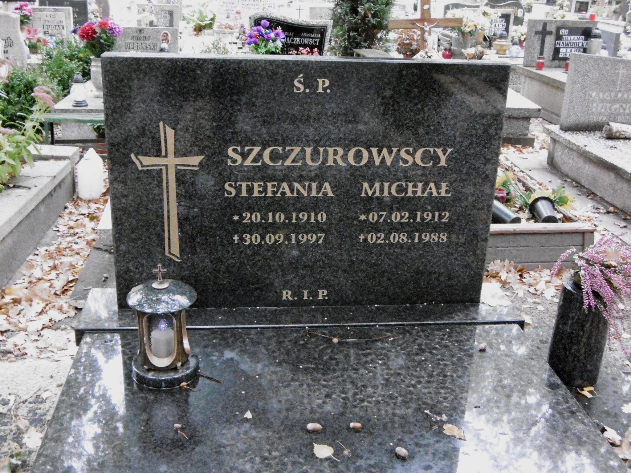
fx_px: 784
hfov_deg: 43.9
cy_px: 236
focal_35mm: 43
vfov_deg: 33.6
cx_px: 316
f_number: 3.8
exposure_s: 1/50
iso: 800
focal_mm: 7.7
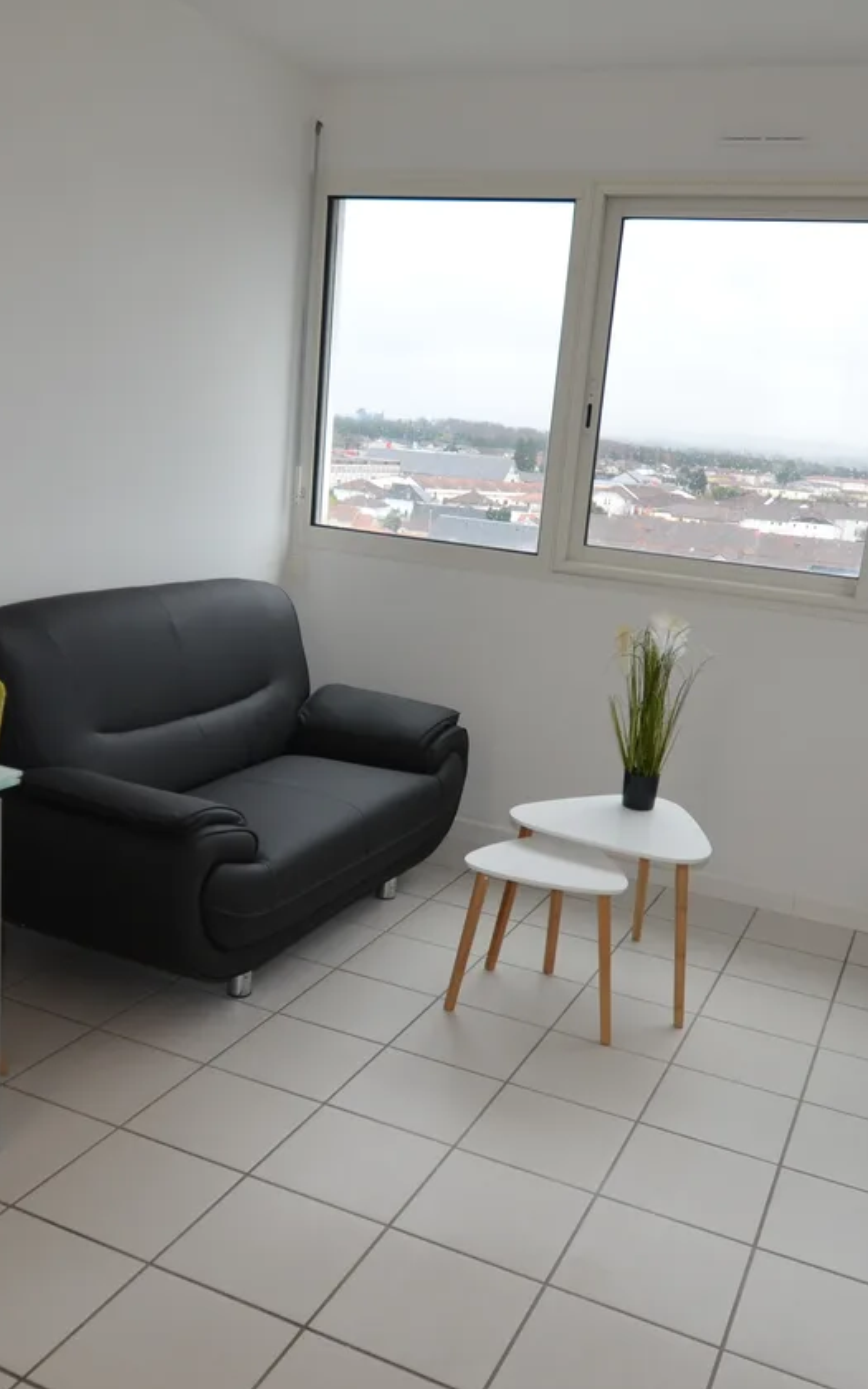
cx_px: 384
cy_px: 741
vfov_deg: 59.6
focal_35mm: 32
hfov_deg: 39.4
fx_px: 1210
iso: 280
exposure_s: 1/125
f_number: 3.5
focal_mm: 11
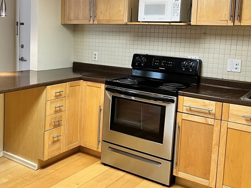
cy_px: 66
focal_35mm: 44
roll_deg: -1.6
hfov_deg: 42.1
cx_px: 75
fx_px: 319
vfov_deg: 32.7
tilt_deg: -5.9
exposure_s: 1/60
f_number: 1.5
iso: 100
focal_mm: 5.7
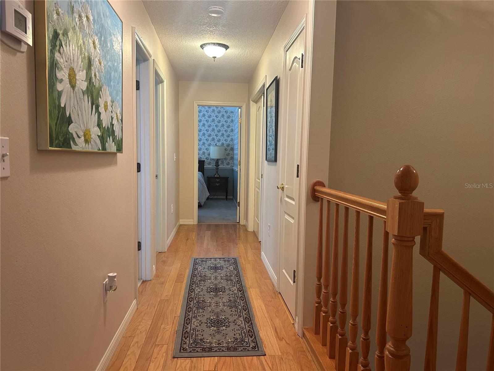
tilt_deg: -4.5
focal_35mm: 26
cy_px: 186
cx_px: 247
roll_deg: -1.6
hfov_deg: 67.3
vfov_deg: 53.1
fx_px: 371
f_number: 1.5
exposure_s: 1/60
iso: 160
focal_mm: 5.7
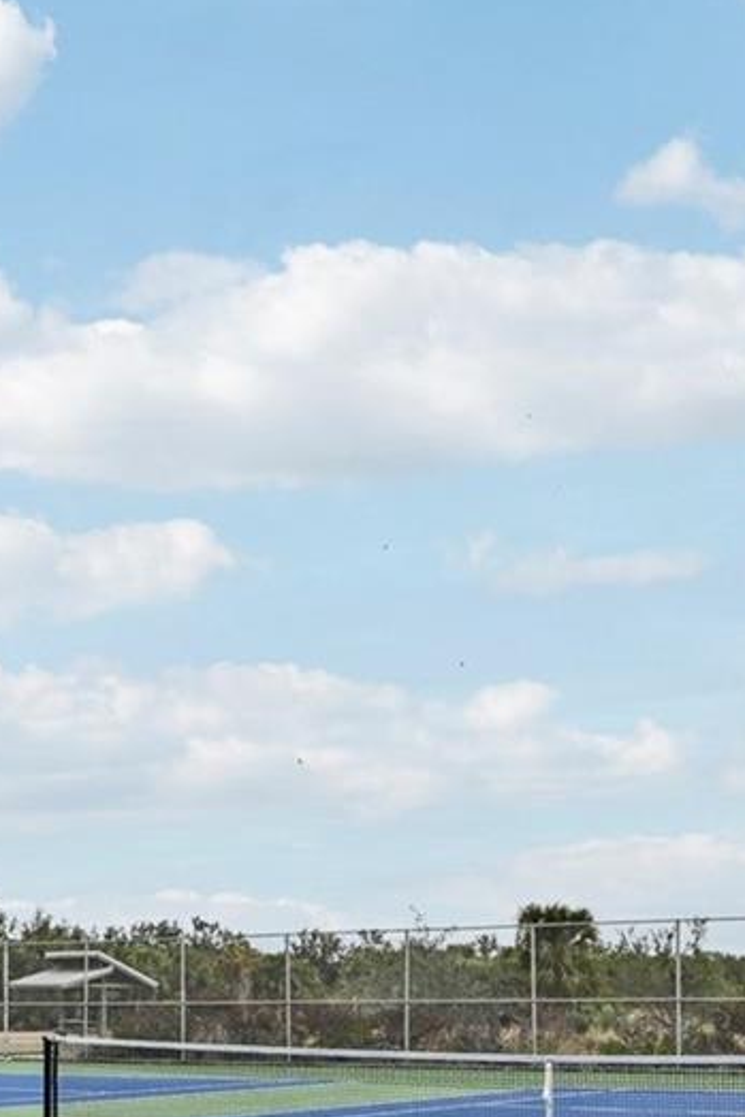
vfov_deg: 33.8
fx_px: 1753
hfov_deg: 23.4
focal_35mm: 57
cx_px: 88
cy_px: 954
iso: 400
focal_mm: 18.5
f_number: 8
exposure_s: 1/1250
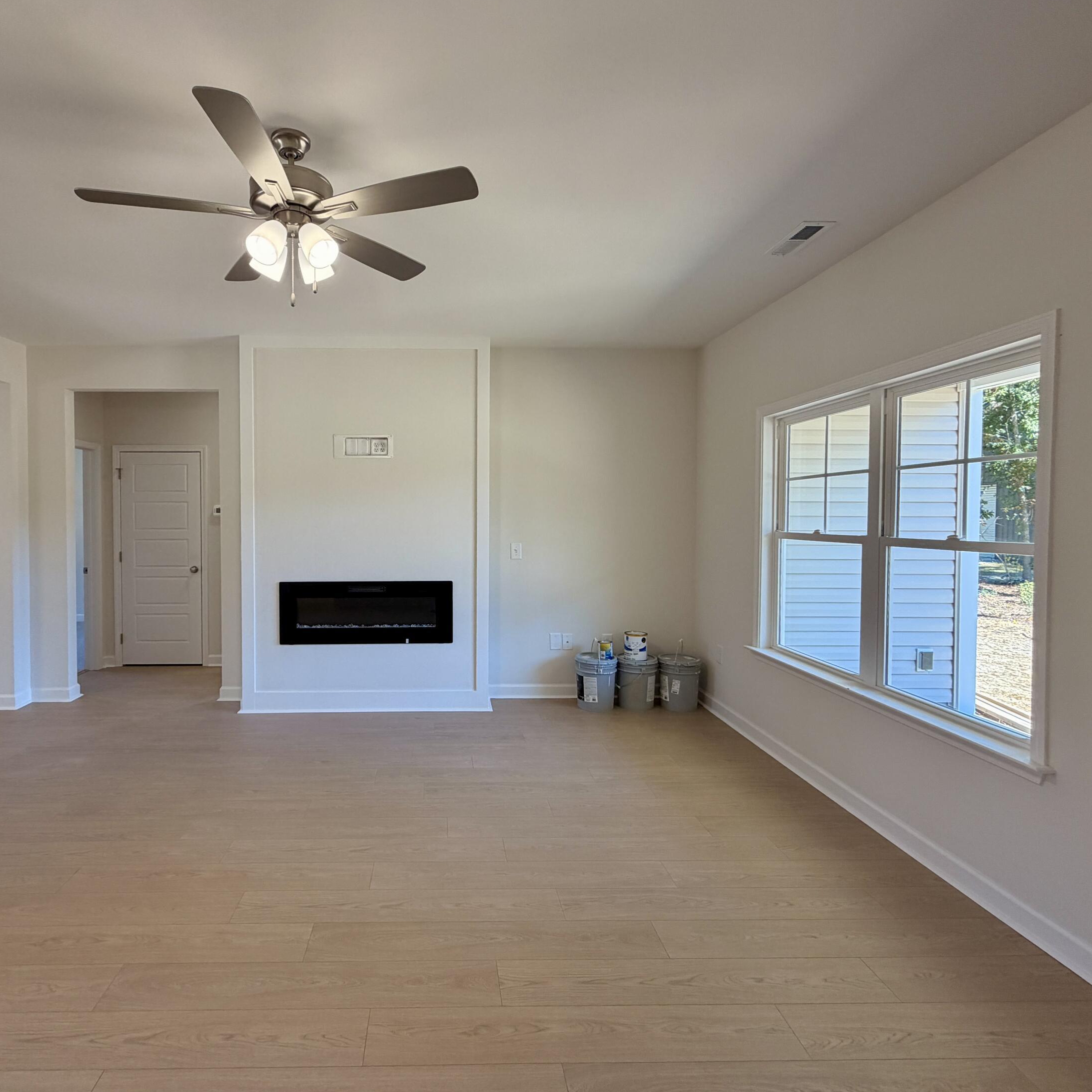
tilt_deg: -2.6
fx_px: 607
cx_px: 453
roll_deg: -0.4
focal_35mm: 17
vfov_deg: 84.0
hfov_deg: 83.2
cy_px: 555
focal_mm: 2.22
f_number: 2.2
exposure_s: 1/120
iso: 125
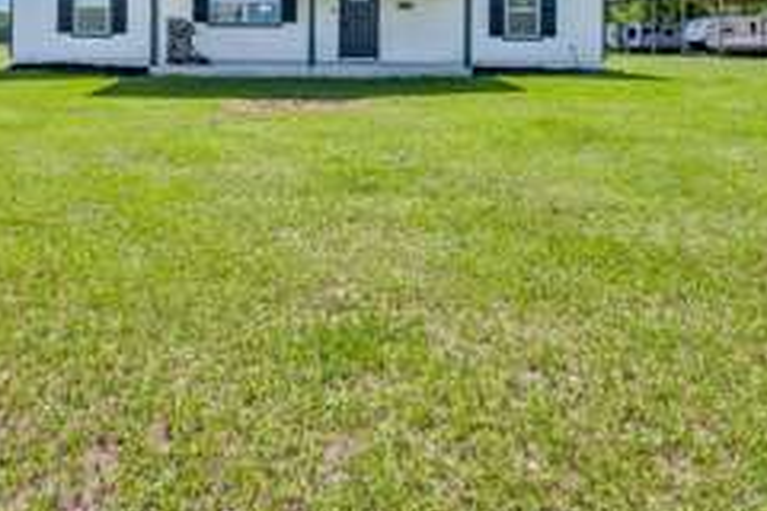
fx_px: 597
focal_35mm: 28
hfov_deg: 65.1
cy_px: 21
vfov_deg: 41.4
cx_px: 323
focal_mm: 14
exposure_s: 1/2500
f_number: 8
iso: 400
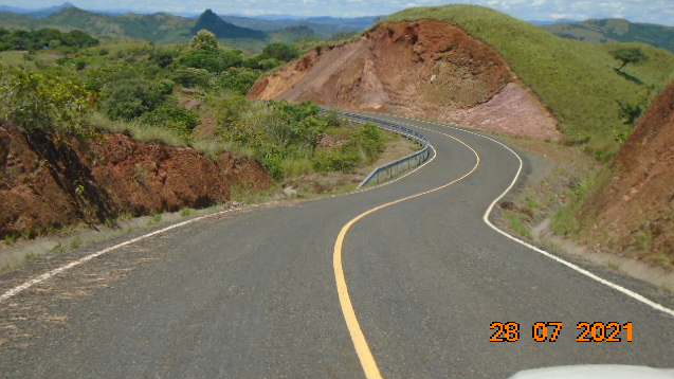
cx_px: 338
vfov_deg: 25.8
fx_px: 822
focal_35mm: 46
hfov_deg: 44.6
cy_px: 134
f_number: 10.3
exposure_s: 1/250
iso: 160
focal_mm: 7.4
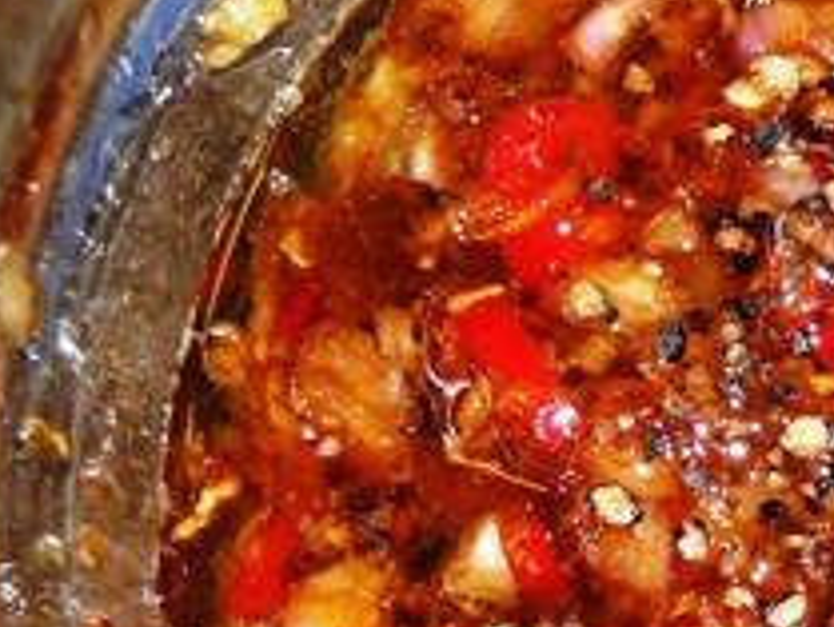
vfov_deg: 14.0
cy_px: 615
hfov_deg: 17.4
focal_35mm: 104
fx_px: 2507
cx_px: 1161
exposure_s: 1/30
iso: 100
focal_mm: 5.6
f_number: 3.6
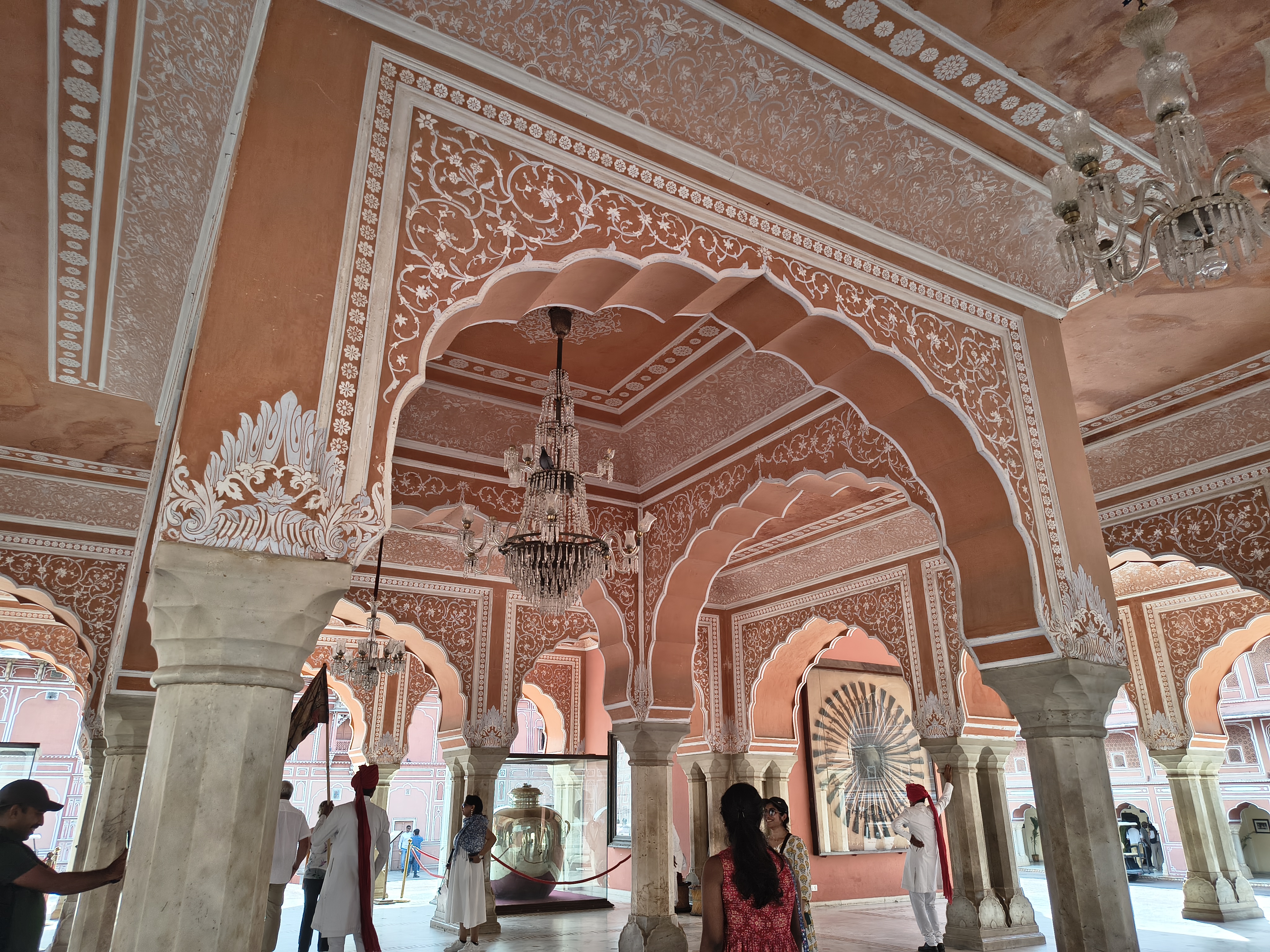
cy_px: 476
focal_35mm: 23
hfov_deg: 73.9
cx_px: 635
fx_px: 844
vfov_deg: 58.9
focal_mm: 5.56
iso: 100
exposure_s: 1/231
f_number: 1.8
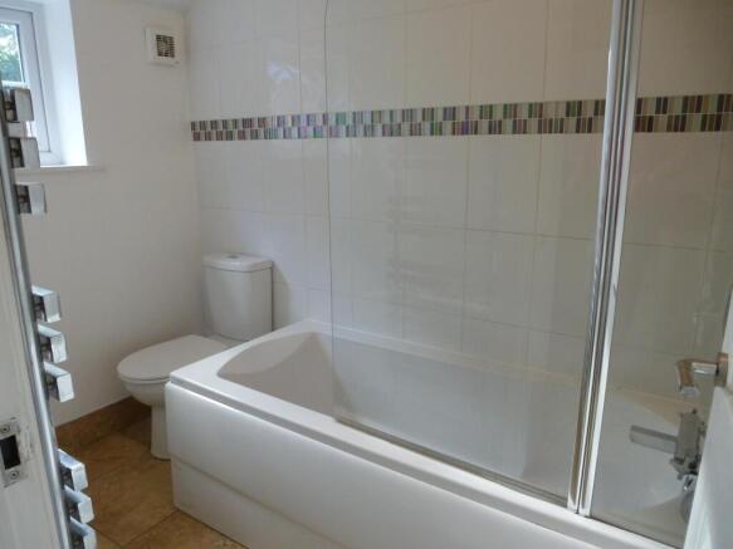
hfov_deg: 71.6
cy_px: 274
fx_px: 508
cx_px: 366
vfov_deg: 56.8
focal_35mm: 24
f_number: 3.3
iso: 400
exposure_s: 1/60
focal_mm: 4.3
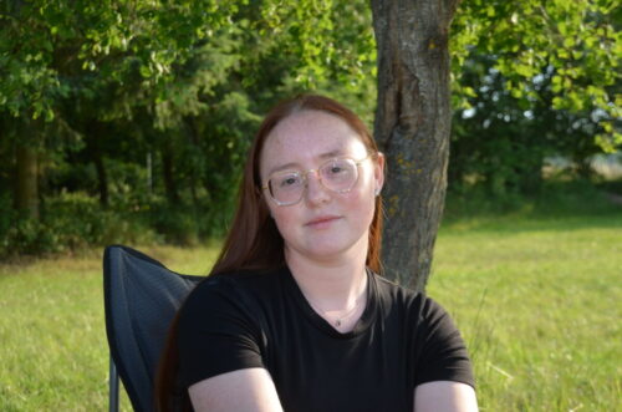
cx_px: 311
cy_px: 206
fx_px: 1190
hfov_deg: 29.3
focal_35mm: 69
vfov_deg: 19.6
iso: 100
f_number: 5
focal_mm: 46
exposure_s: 1/200
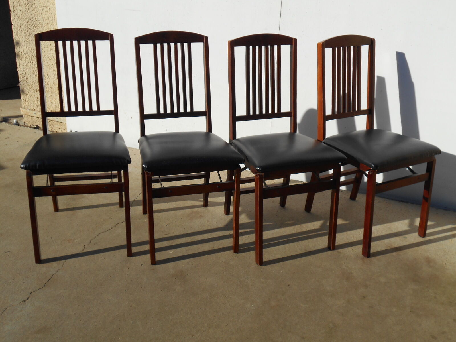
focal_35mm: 39
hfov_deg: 47.9
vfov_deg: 36.8
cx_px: 228
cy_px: 171
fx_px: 514
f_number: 3.9
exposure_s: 1/1000
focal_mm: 6.7
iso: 80
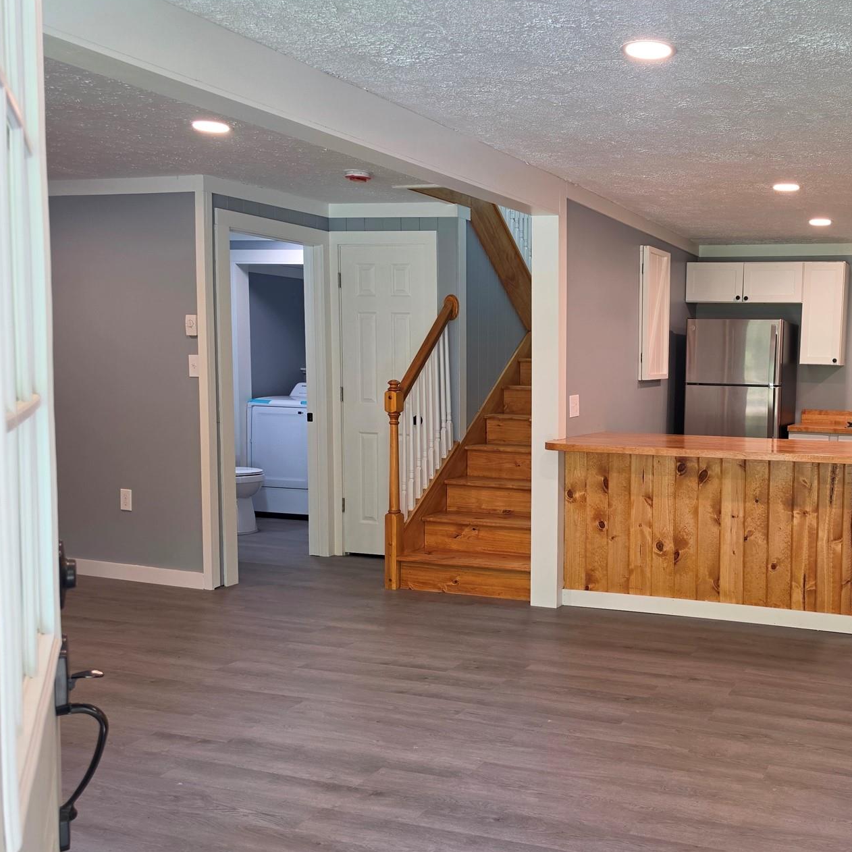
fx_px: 919
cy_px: 455
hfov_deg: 47.2
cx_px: 677
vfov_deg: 49.7
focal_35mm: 33
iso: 100
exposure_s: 1/120
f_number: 1.4
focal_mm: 6.5
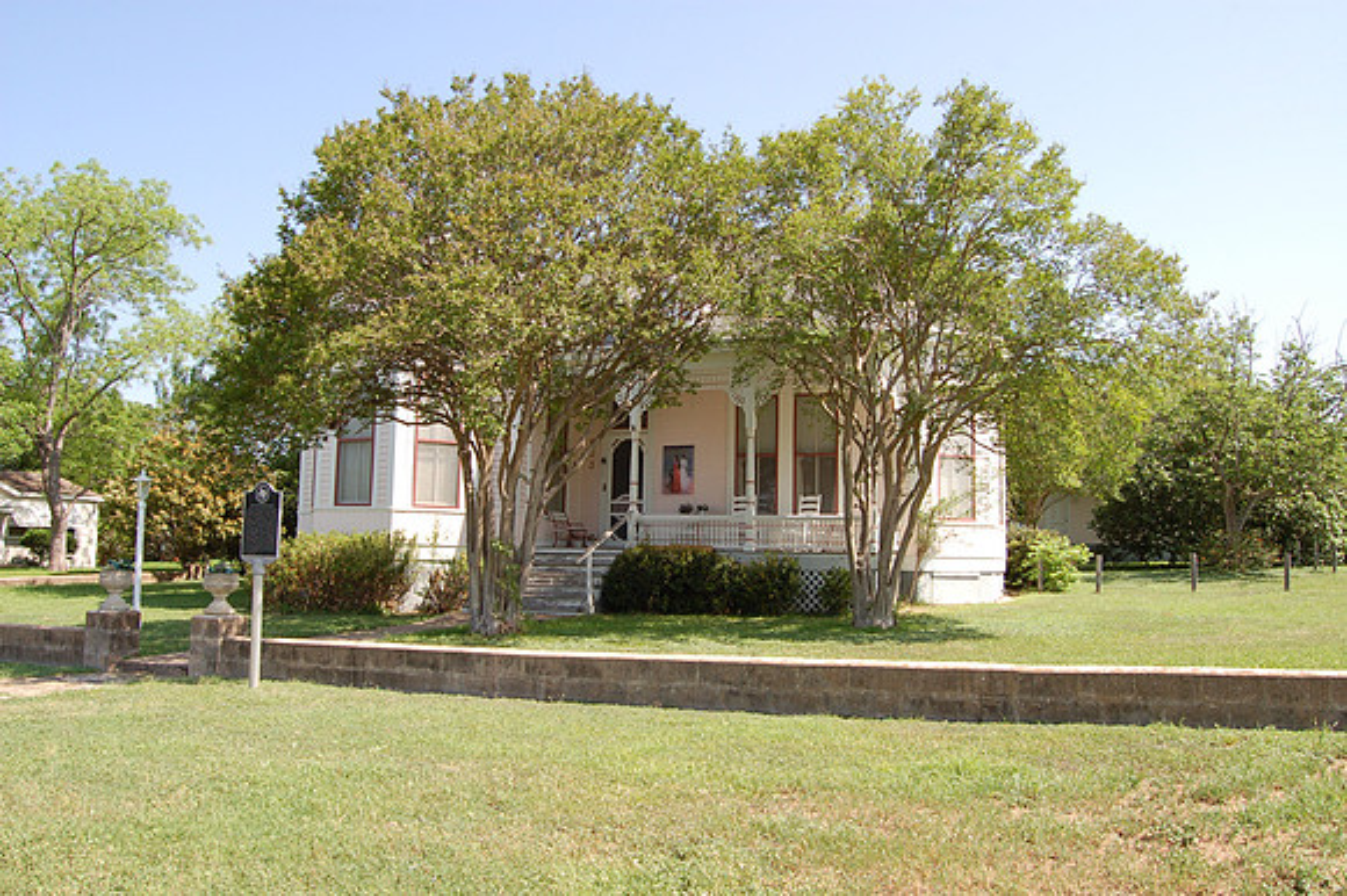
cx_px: 674
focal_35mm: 27
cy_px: 448
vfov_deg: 47.9
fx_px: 1010
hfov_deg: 67.4
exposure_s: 1/250
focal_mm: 18
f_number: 8
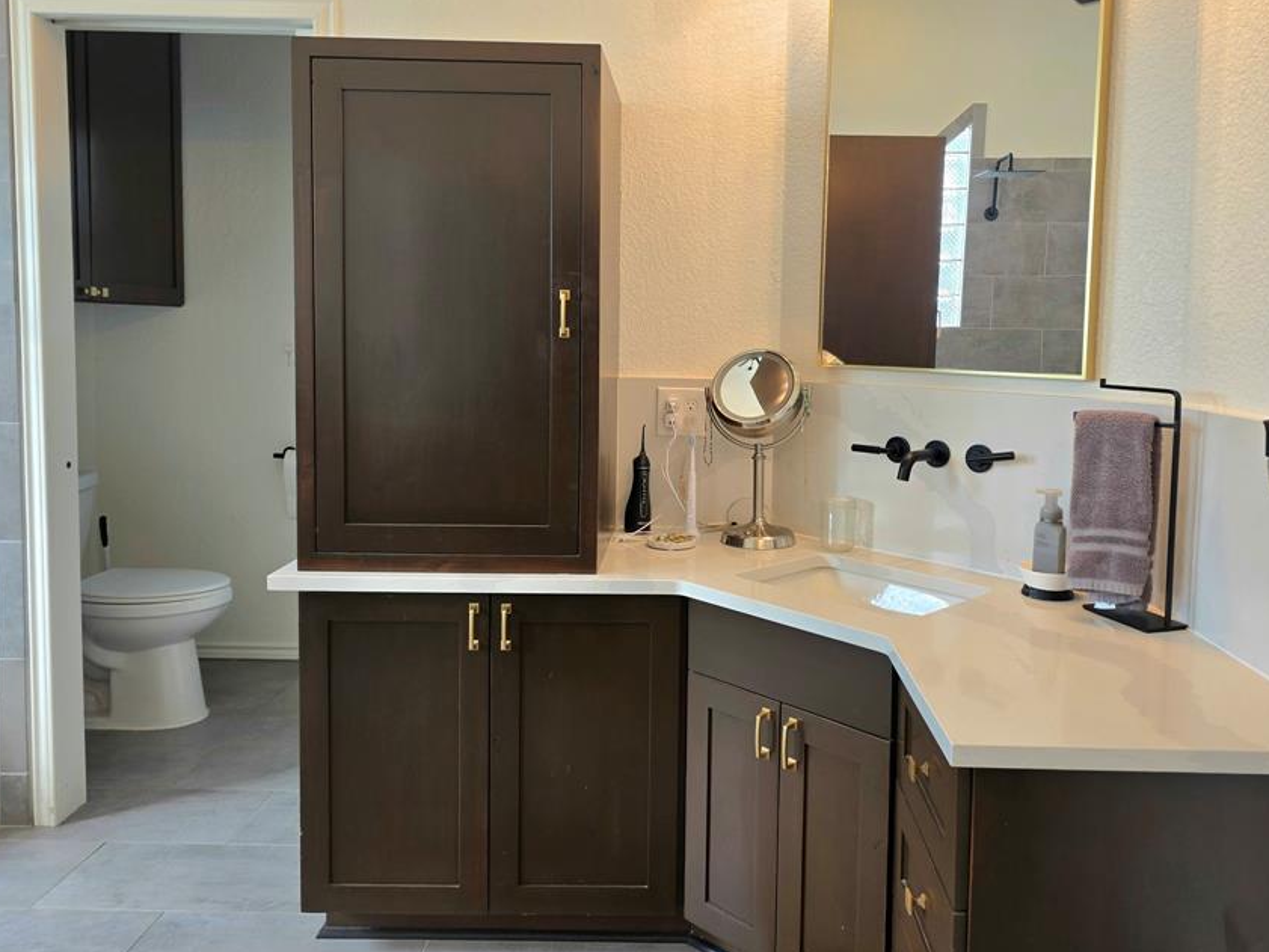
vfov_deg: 49.6
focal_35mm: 28
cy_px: 403
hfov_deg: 63.2
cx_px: 708
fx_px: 1027
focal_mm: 6.3
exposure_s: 1/120
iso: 40
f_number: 1.7
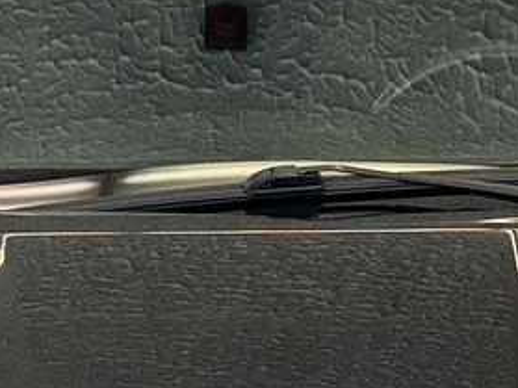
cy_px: 601
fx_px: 2543
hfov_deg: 11.6
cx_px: 232
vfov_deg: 8.5
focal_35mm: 170
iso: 80
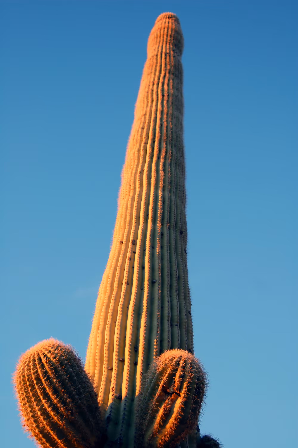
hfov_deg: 31.8
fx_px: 522
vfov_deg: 46.4
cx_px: 149
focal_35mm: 42
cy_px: 224
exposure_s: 1/160
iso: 200
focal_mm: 28
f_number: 3.5
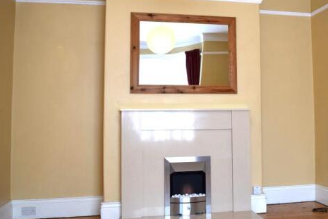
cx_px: 205
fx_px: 347
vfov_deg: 35.1
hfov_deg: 50.2
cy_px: 93
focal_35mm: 38
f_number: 4.5
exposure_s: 1/80
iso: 400
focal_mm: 18
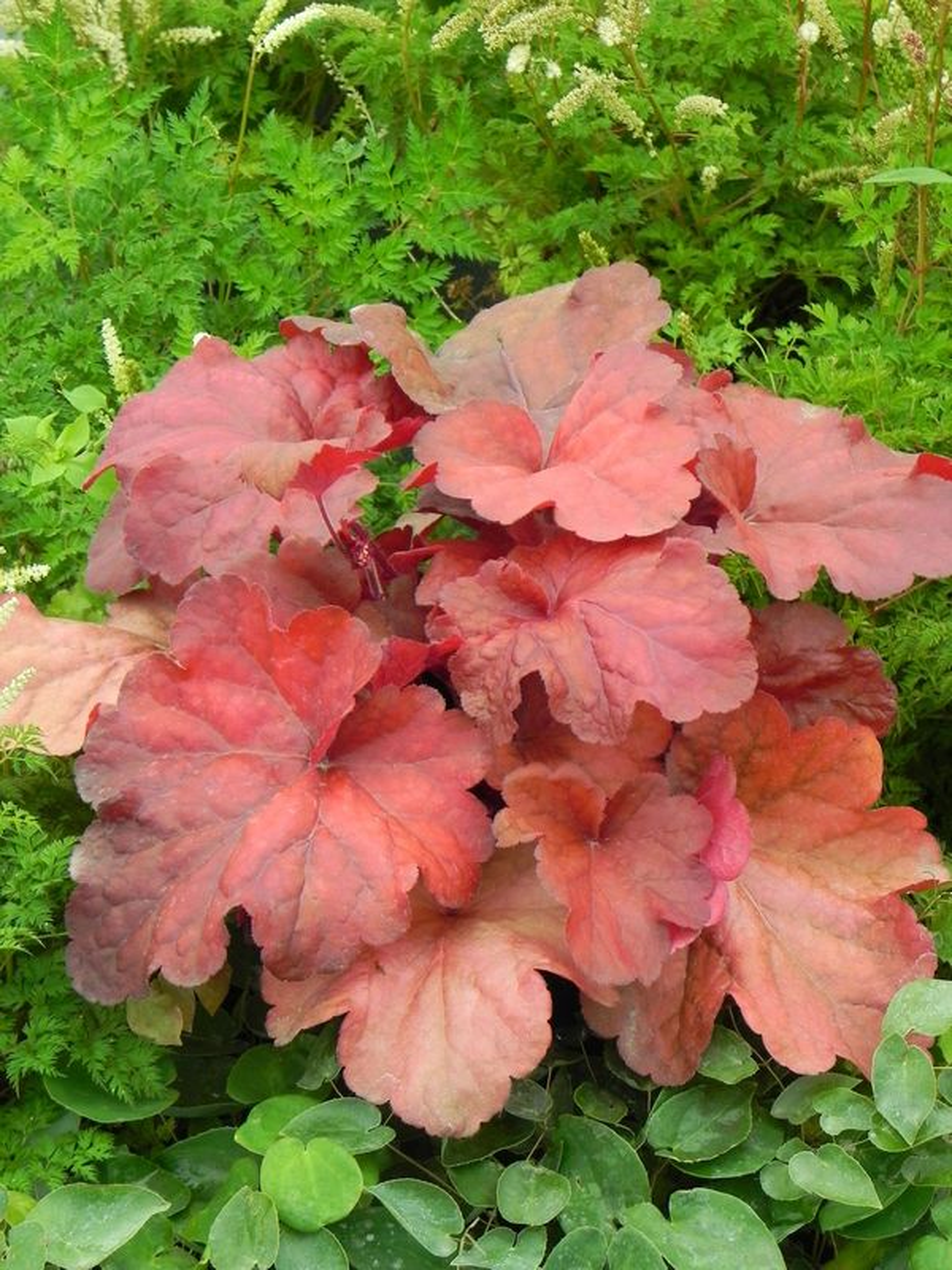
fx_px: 4730
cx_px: 476
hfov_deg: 11.5
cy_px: 635
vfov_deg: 15.3
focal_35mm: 129
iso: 160
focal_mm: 23
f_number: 5.6
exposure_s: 1/125
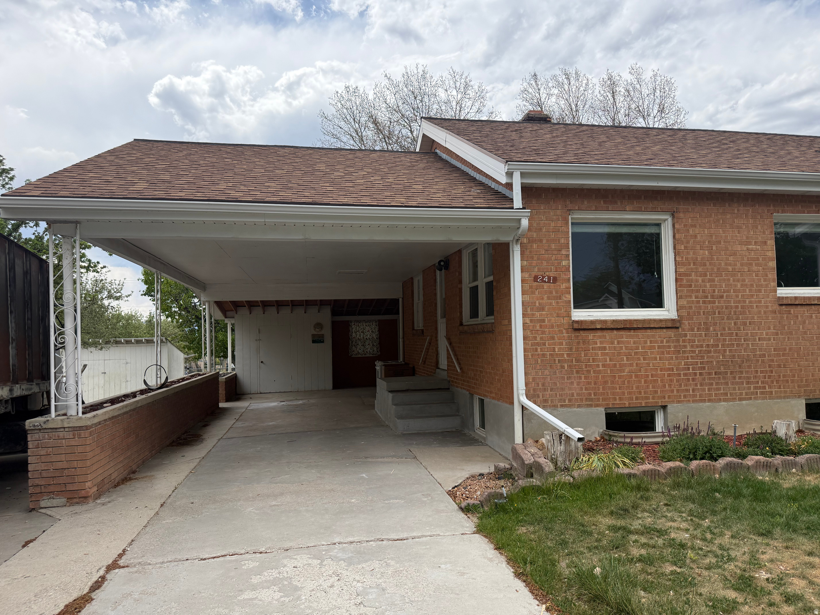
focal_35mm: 24
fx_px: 569
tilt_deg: +2.0
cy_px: 308
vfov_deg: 56.8
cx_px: 410
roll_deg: +1.2
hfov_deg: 71.6
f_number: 1.78
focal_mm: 6.76
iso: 125
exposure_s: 1/4673
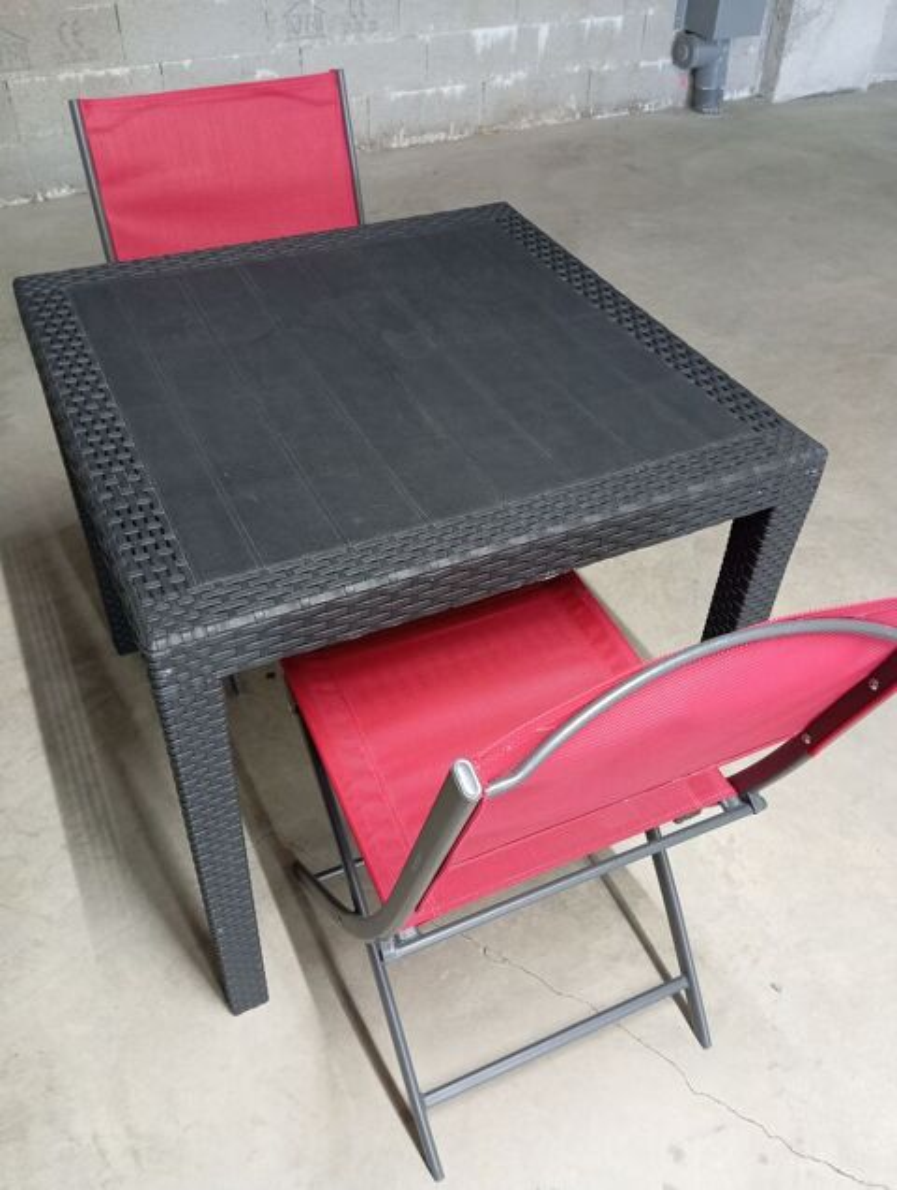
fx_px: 965
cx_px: 448
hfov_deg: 49.9
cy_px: 595
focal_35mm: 28
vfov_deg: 63.4
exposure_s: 1/33.3
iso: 862
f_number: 1.8
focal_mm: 4.22
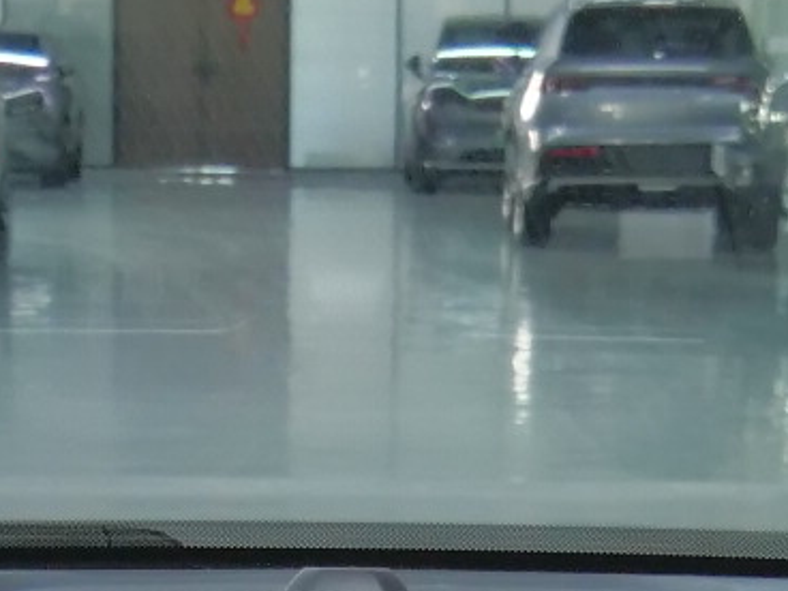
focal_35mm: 171
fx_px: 3893
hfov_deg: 11.6
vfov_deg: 7.7
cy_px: 1653
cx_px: 355
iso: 800
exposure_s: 1/15
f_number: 4
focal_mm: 12
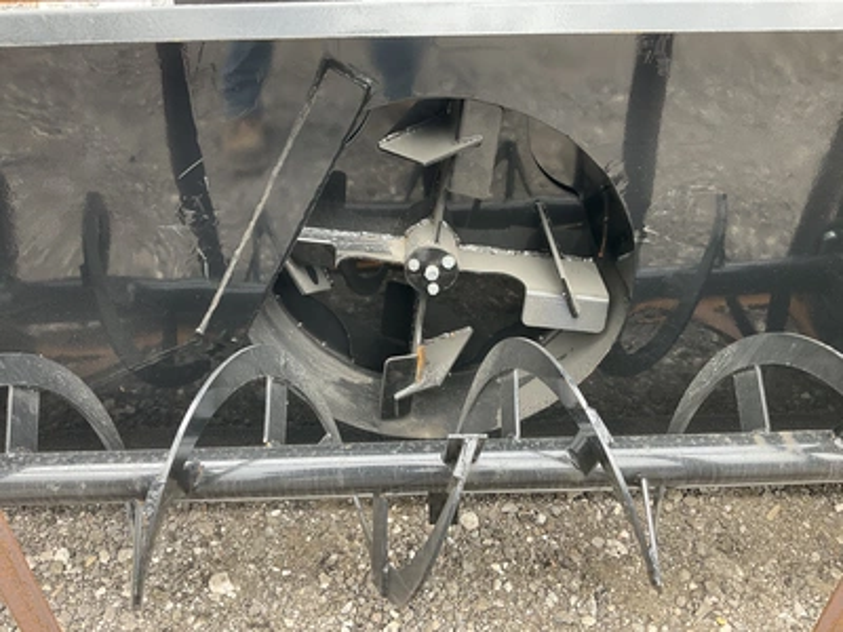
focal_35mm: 29
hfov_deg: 61.7
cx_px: 422
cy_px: 316
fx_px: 706
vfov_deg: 48.2
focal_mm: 3
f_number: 1.8
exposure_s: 1/122
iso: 50
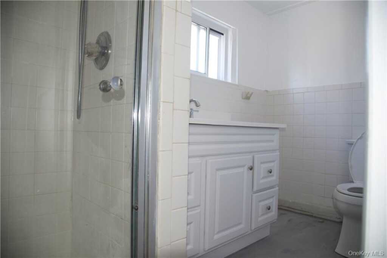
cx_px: 194
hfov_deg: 73.7
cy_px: 129
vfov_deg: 53.1
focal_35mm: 24
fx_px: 258
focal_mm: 24
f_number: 5
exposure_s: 1/100
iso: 800
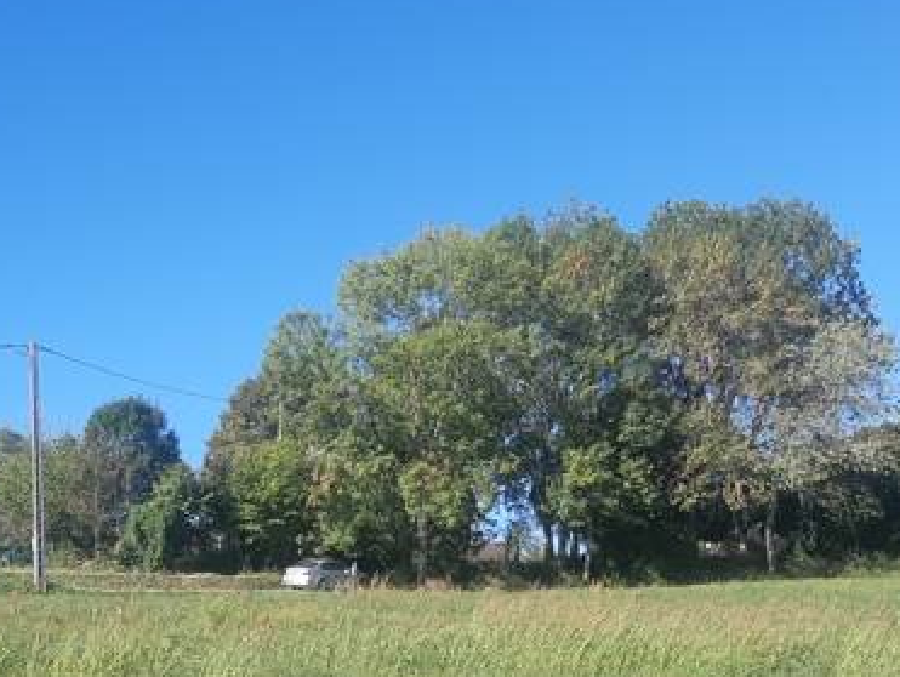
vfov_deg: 25.0
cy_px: 658
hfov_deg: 34.3
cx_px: 433
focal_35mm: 56
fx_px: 1457
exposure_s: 1/1006
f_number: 1.7
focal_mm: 3.93
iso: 40
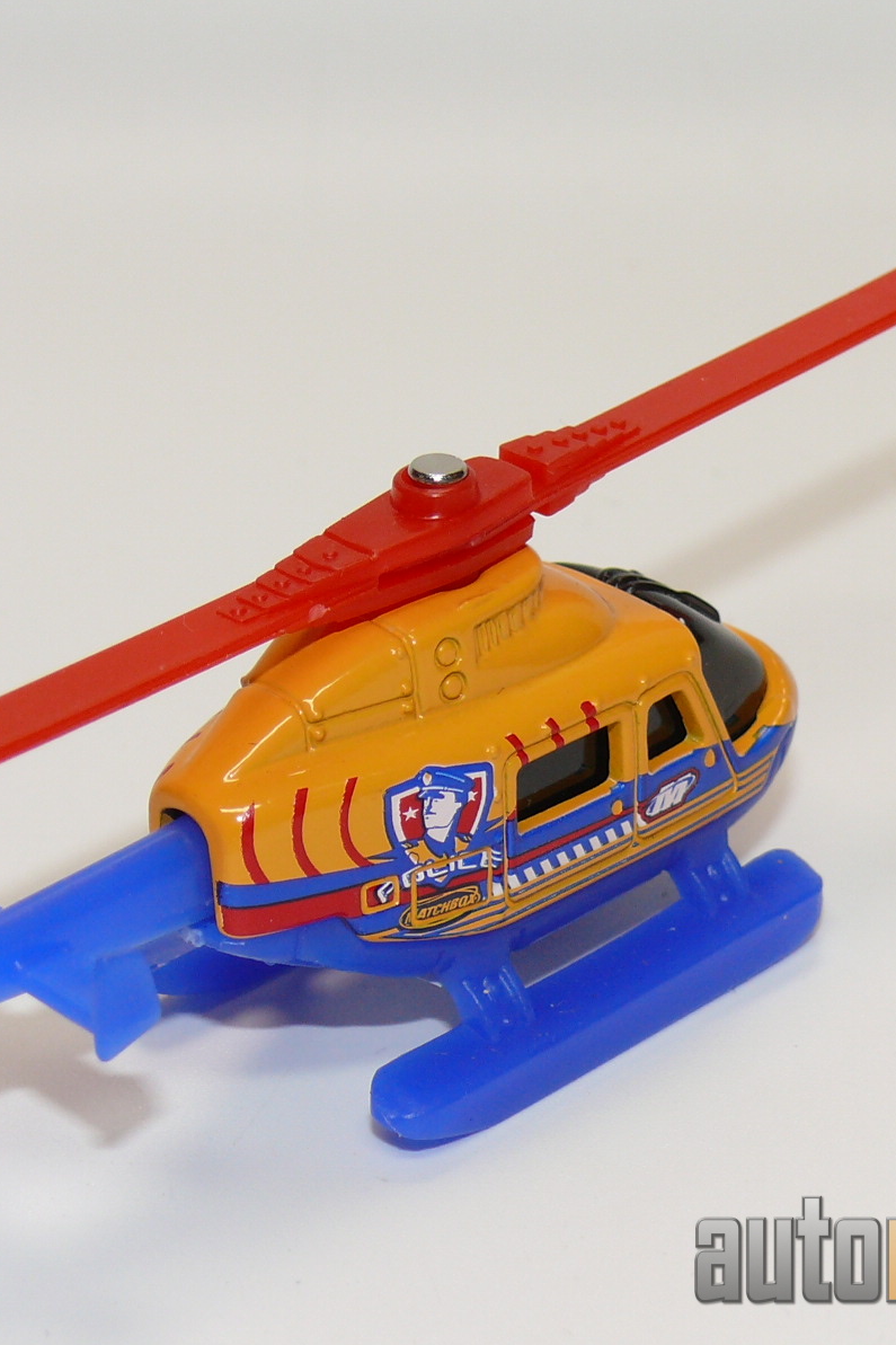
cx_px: 435
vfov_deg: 18.1
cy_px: 670
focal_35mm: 113
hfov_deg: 12.1
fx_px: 4220
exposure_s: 1/30
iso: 100
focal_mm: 11.9
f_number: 4
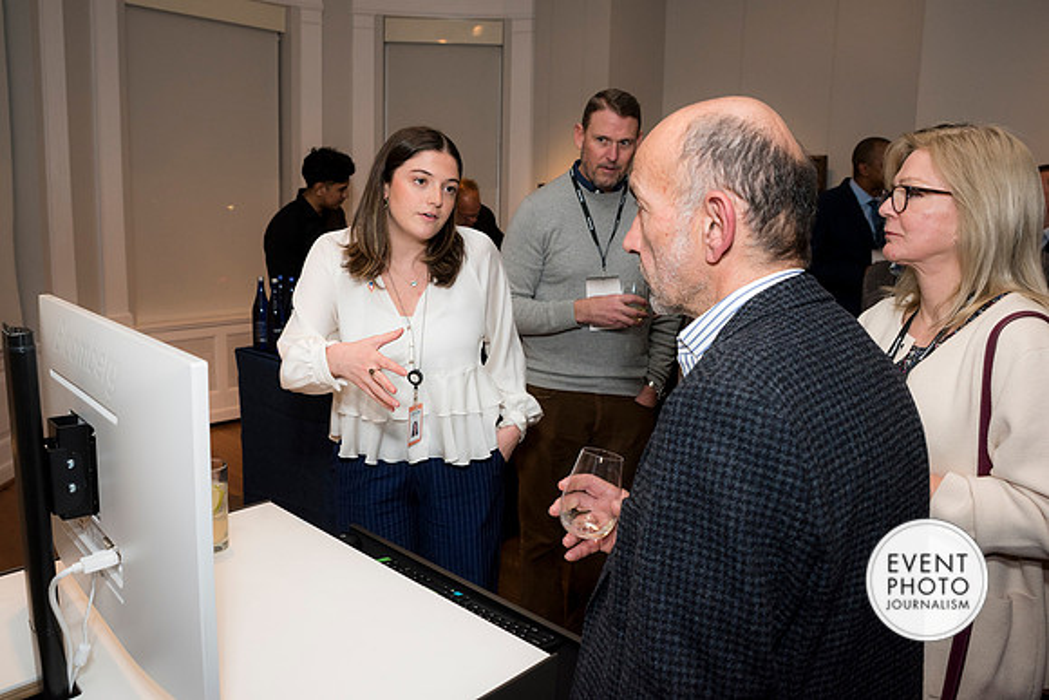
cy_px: 332
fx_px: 773
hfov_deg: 68.3
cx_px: 497
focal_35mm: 27
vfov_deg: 48.7
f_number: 5
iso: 800
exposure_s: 1/125
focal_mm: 24
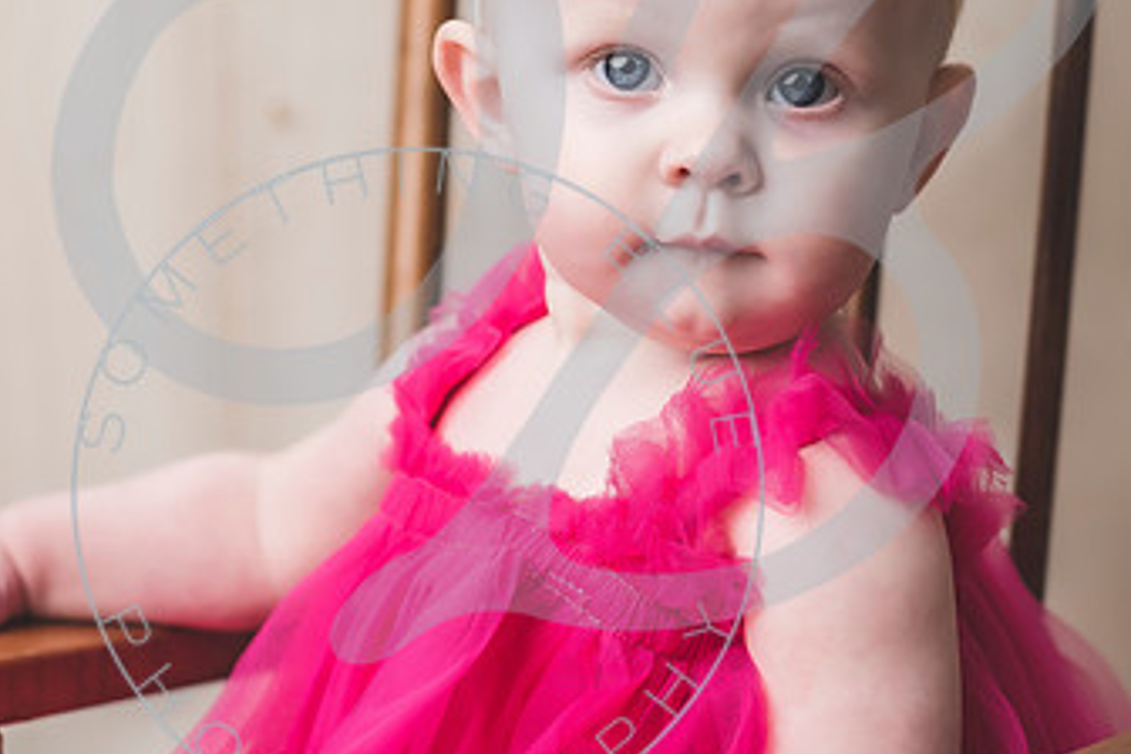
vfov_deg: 14.8
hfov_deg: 22.1
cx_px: 621
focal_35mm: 92
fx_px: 2890
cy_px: 209
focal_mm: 50
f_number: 2.8
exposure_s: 1/200
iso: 200
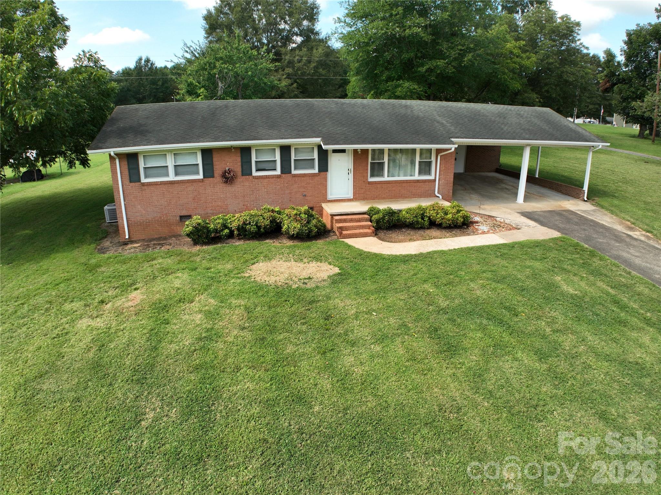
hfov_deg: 71.6
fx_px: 458
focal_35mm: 24
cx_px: 330
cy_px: 248
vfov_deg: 56.8
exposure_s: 1/1000
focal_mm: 12.29
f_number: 2.8
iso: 120
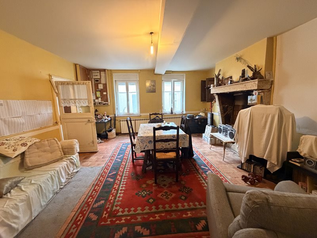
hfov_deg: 102.1
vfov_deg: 85.7
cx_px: 158
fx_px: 128
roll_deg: +1.5
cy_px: 119
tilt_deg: -9.5
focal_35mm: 14
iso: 800
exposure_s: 1/50
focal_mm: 2.22
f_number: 2.2
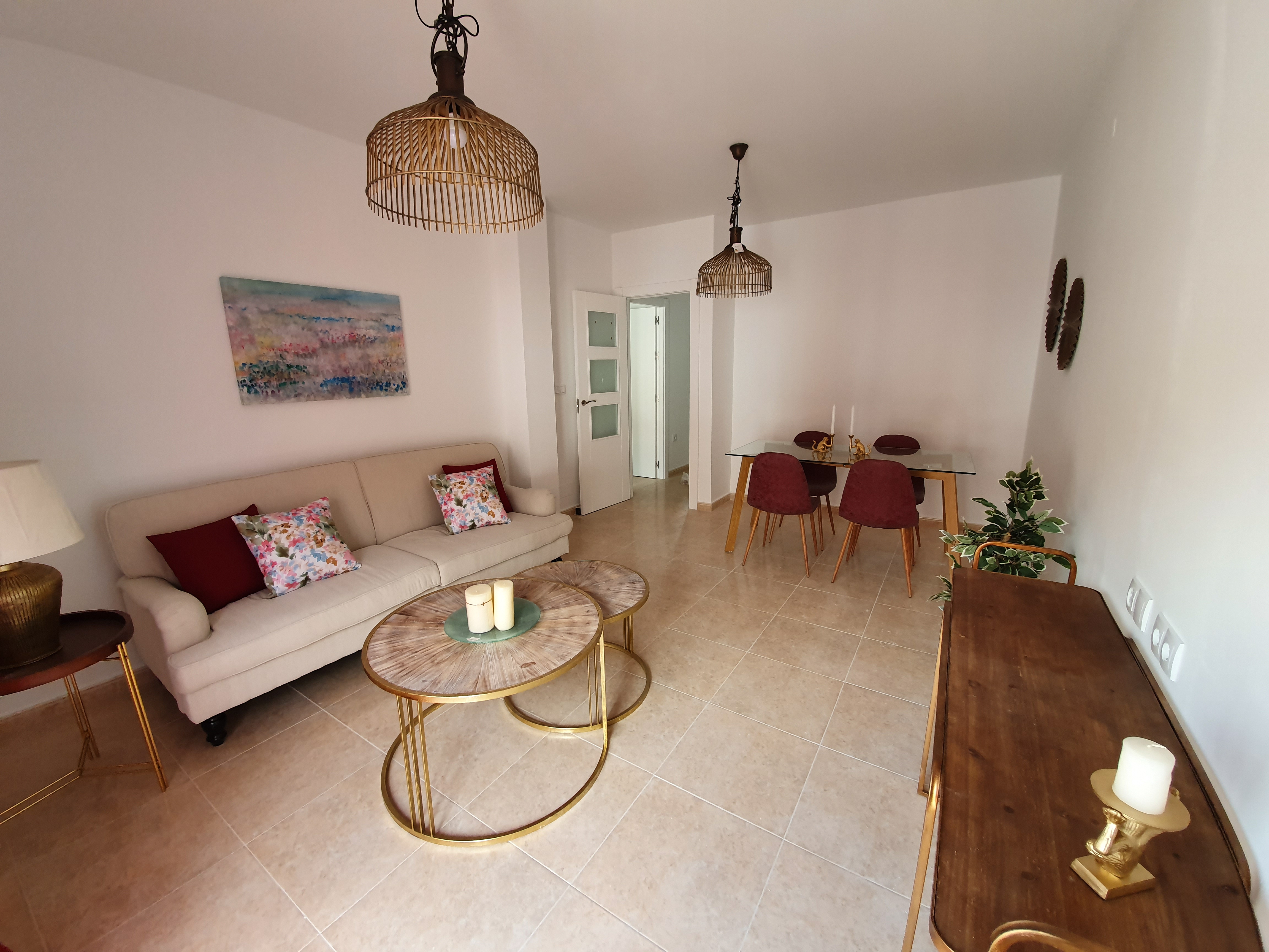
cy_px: 476
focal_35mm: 13
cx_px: 634
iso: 125
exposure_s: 1/60
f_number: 2.2
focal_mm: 1.8
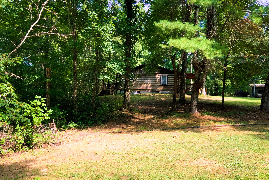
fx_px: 232
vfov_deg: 42.3
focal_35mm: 31
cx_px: 138
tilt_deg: -1.5
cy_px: 94
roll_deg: +0.9
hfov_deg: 60.3
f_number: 1.8
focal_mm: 3
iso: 16
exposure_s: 1/338
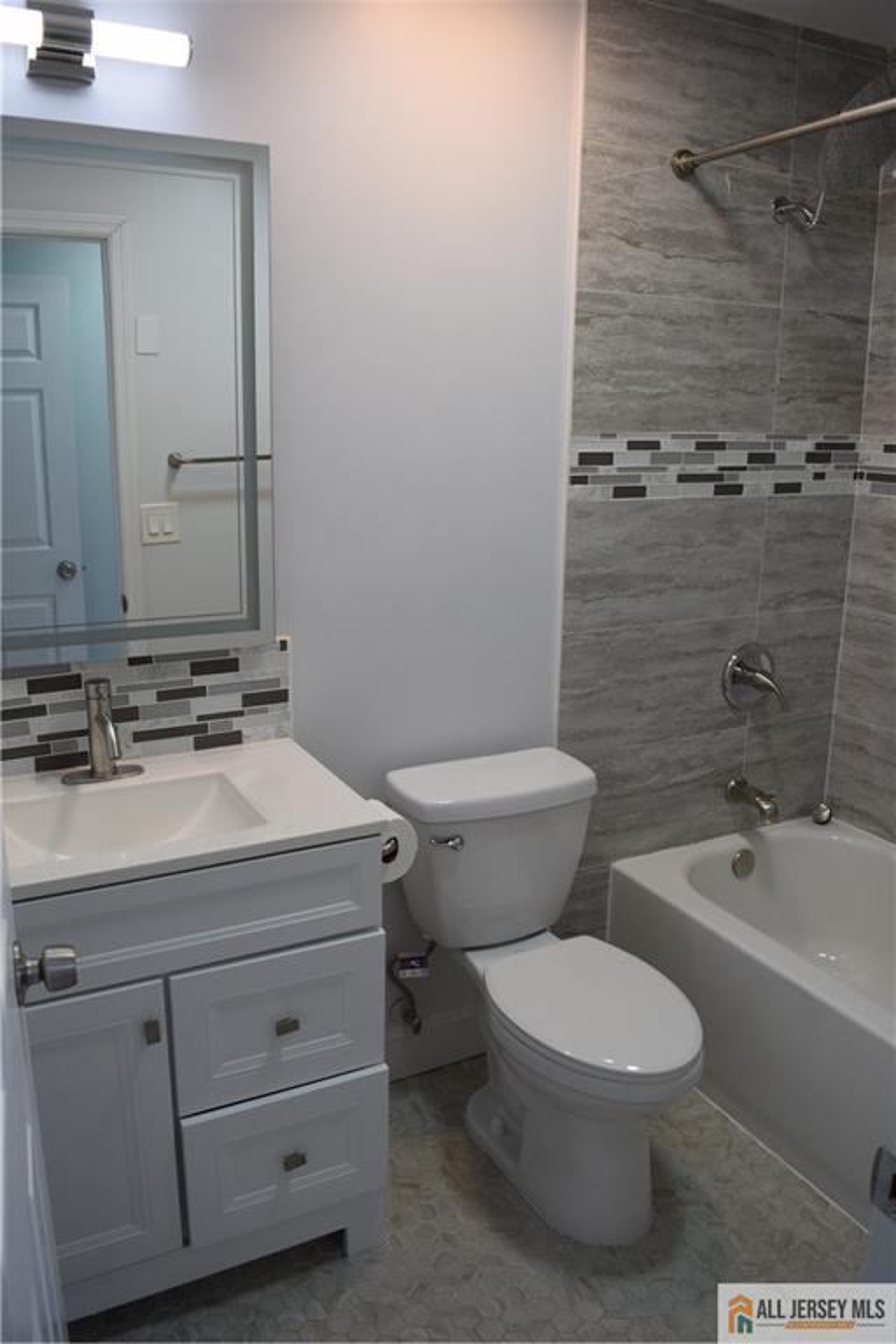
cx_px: 448
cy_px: 672
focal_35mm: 27
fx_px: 1008
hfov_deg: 47.9
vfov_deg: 67.4
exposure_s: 1/125
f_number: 5.6
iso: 400
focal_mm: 18
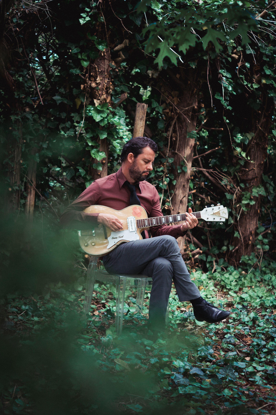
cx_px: 138
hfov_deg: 18.2
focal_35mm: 75
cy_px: 208
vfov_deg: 27.0
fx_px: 862
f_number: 2.2
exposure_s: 1/400
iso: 320
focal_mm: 50
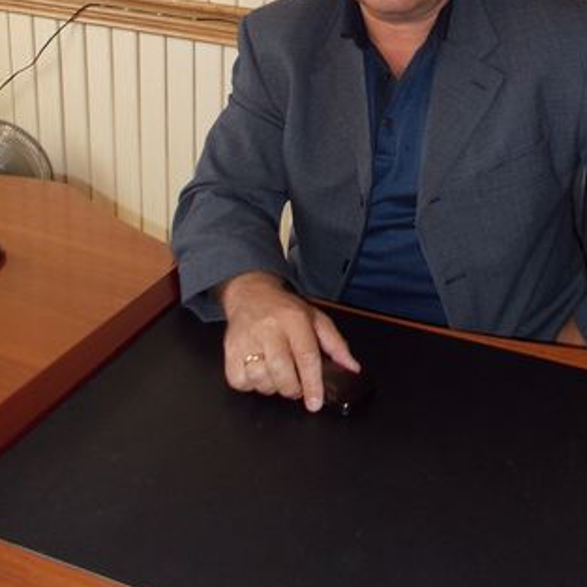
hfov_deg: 37.7
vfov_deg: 36.0
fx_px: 844
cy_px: 60
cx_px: 414
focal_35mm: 44
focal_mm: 4.6
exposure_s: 1/25
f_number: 3.2
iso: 200
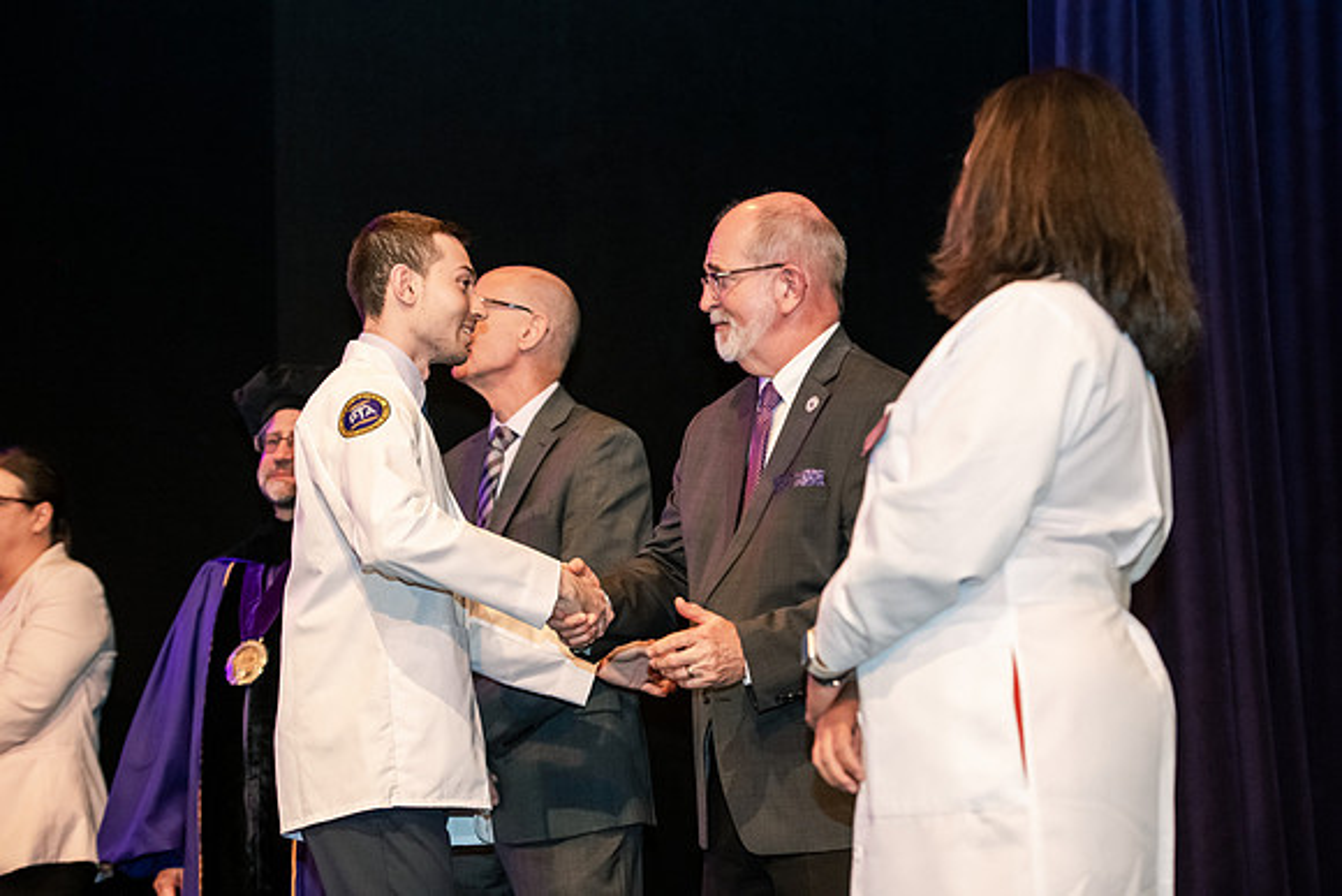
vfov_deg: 14.9
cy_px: 448
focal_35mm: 92
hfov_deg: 22.1
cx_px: 671
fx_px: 3430
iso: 3200
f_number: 3.5
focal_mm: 92
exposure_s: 1/200
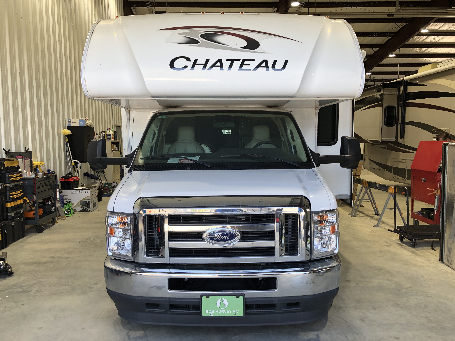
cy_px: 170
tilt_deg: -5.9
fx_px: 368
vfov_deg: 49.7
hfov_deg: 63.4
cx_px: 228
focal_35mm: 28
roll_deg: +0.8
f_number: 1.8
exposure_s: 1/120
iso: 32
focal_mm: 3.99
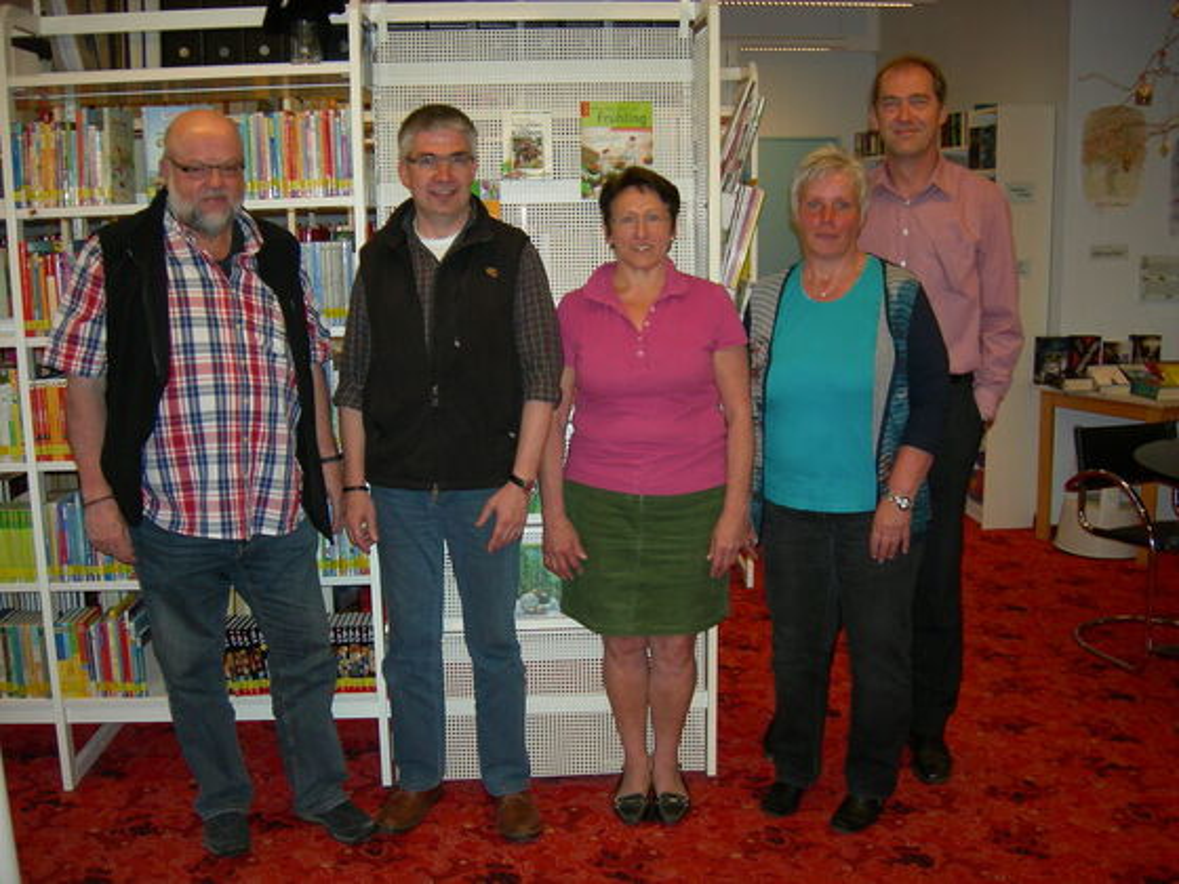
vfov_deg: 39.7
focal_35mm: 36
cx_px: 590
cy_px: 442
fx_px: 1226
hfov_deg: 51.4
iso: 106
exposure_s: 1/60.1
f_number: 2.7
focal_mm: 7.5
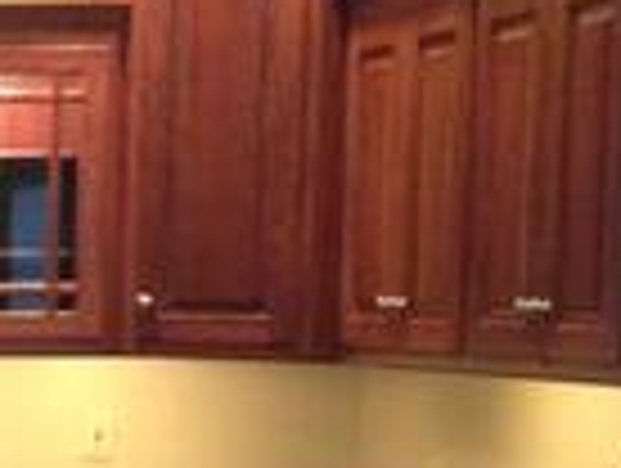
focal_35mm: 153
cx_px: -592
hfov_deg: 11.7
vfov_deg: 9.7
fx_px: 2750
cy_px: 441
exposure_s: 1/20
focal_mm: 4.13
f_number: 2.4
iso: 250
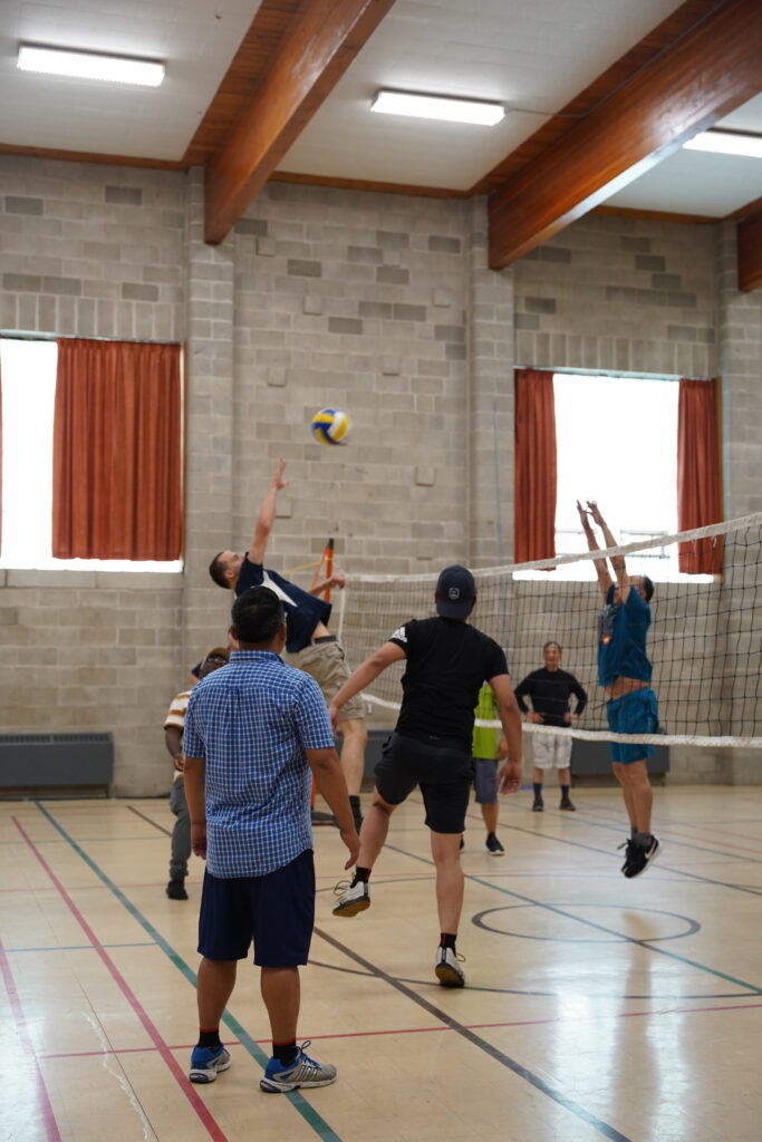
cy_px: 571
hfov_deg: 29.0
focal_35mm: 46
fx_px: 1476
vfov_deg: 42.3
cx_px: 381
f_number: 3.2
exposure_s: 1/160
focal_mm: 46.5
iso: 1600
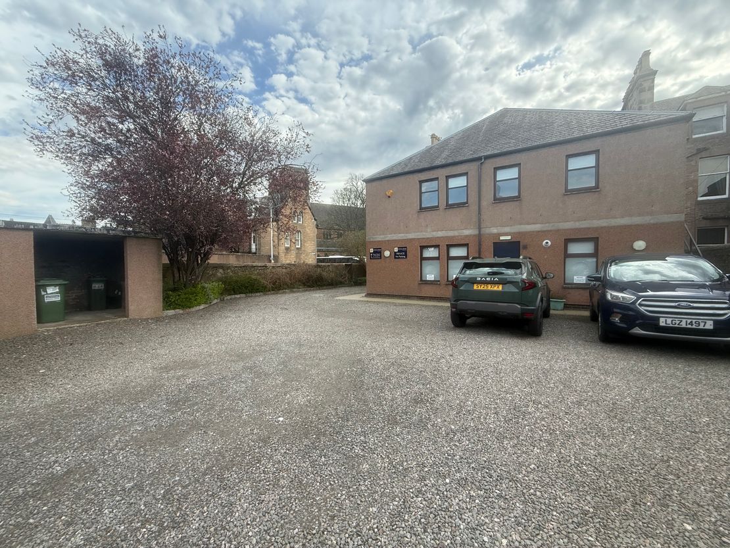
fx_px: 295
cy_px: 274
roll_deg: +0.5
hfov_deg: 102.1
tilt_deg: -3.0
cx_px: 365
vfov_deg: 85.7
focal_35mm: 14
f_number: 2.2
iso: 64
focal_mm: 2.22
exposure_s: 1/734
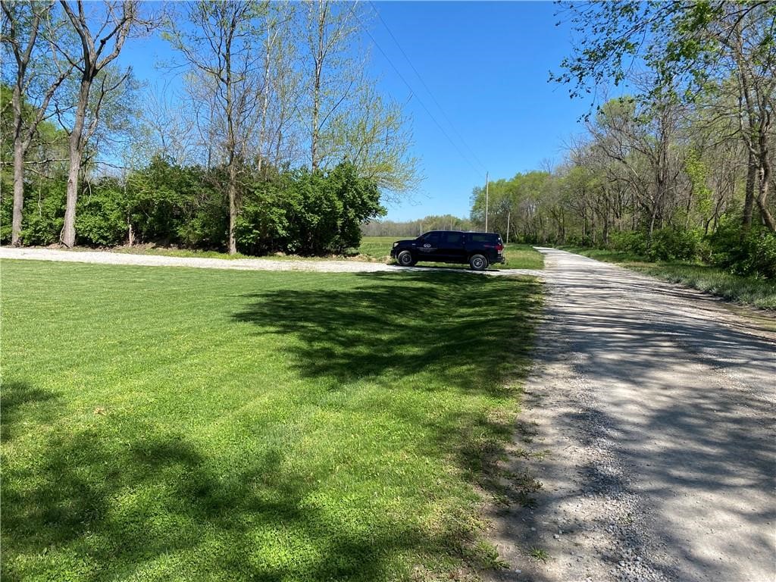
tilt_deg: -2.9
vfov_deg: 53.1
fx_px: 583
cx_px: 388
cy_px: 291
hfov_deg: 67.3
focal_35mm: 26
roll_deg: +1.4
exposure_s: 1/1866
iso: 32
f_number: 1.8
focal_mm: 4.25
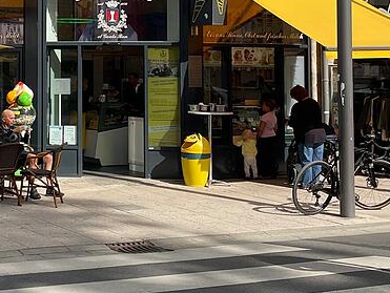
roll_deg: +0.0
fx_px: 632
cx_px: 53
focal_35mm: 56
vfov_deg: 25.5
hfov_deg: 32.9
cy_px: 40
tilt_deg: +4.1
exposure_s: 1/2817
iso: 32
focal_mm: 4.2
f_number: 1.6
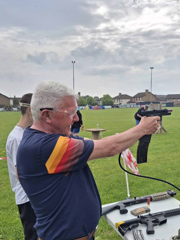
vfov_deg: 58.3
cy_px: 130
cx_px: 105
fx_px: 215
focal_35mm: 31
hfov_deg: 45.3
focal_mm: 4.69
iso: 32
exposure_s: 1/1508
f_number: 1.8
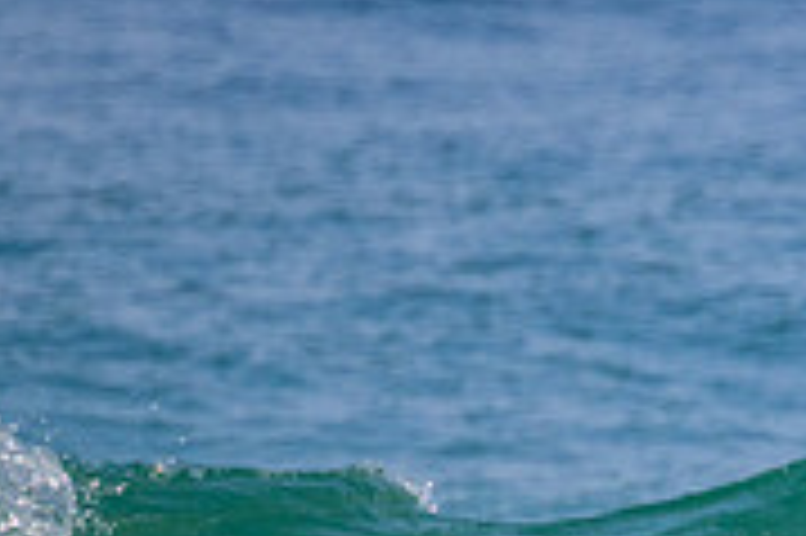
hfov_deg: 0.8
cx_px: 1252
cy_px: 718
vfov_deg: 0.5
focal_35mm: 2598
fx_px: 58112
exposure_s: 1/2000
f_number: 11
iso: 1400
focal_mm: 800
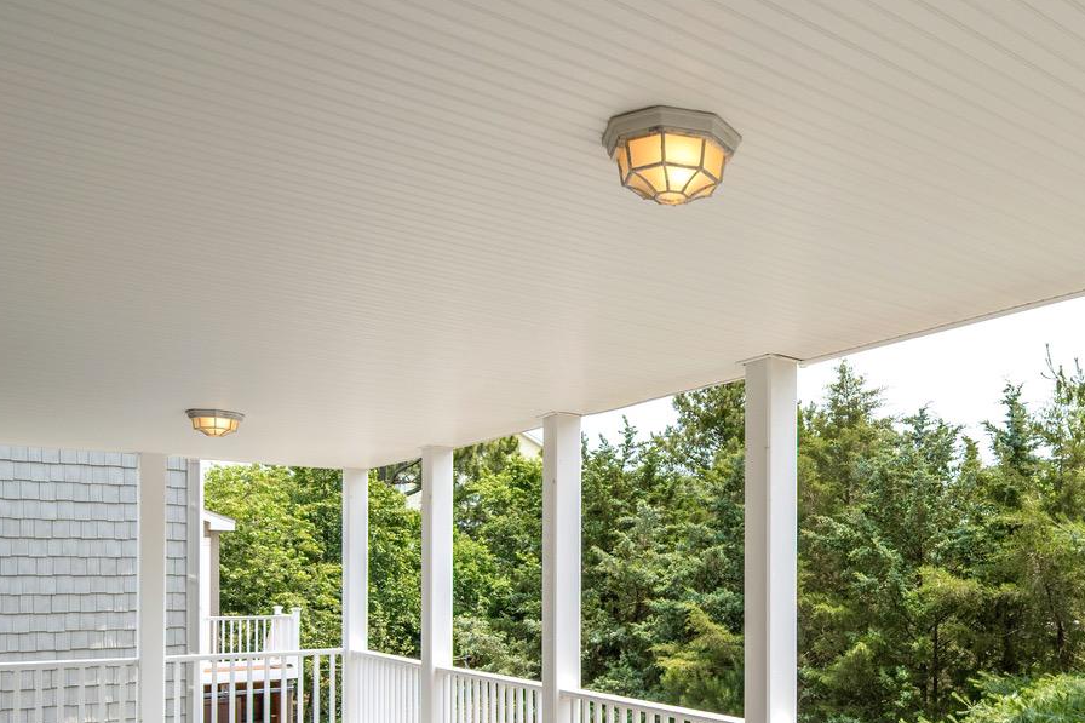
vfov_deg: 39.9
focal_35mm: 32
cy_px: 547
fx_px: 964
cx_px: 744
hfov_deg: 57.1
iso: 160
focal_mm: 14
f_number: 7.1
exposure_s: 1/400
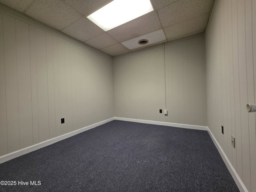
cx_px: 128
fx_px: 96
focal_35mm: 13
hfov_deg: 106.1
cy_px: 96
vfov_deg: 90.0
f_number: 1.9
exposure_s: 1/60
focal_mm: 2.2
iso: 160
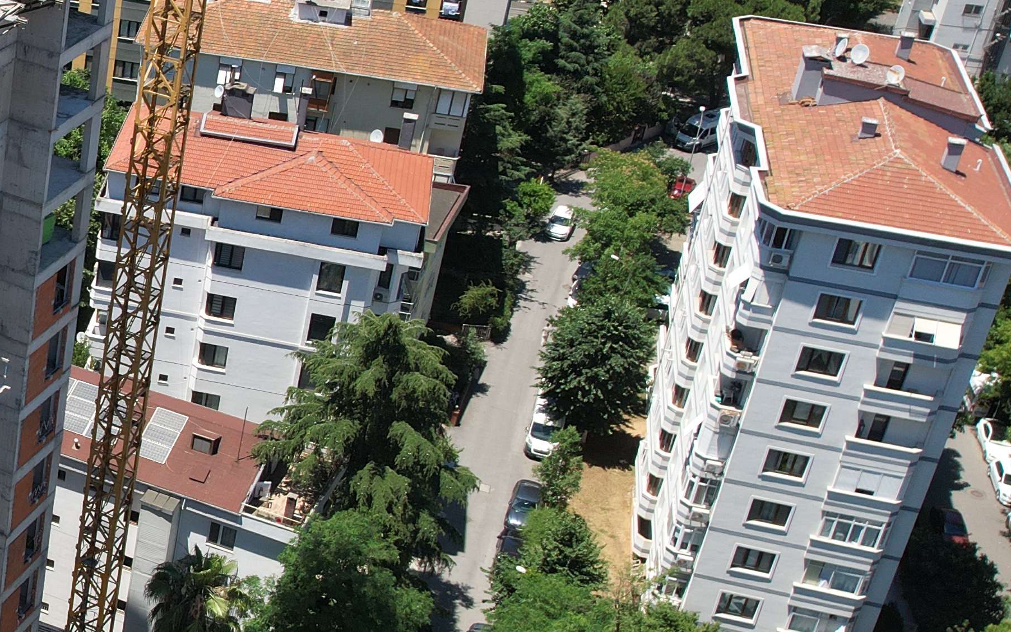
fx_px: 1874
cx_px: -275
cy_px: 301
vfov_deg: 19.1
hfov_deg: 26.1
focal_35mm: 68
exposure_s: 1/1600
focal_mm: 8.38
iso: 110
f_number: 2.8
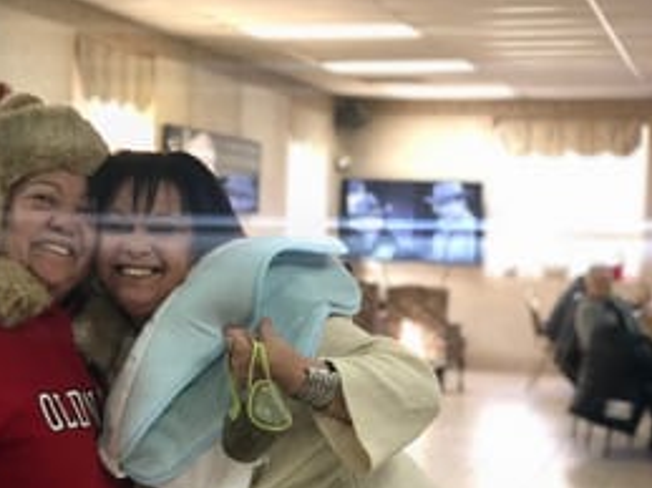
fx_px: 1657
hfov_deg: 22.0
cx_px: 151
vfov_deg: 16.7
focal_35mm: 88
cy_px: 332
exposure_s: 1/30
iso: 250
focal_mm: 6.6
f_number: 2.8
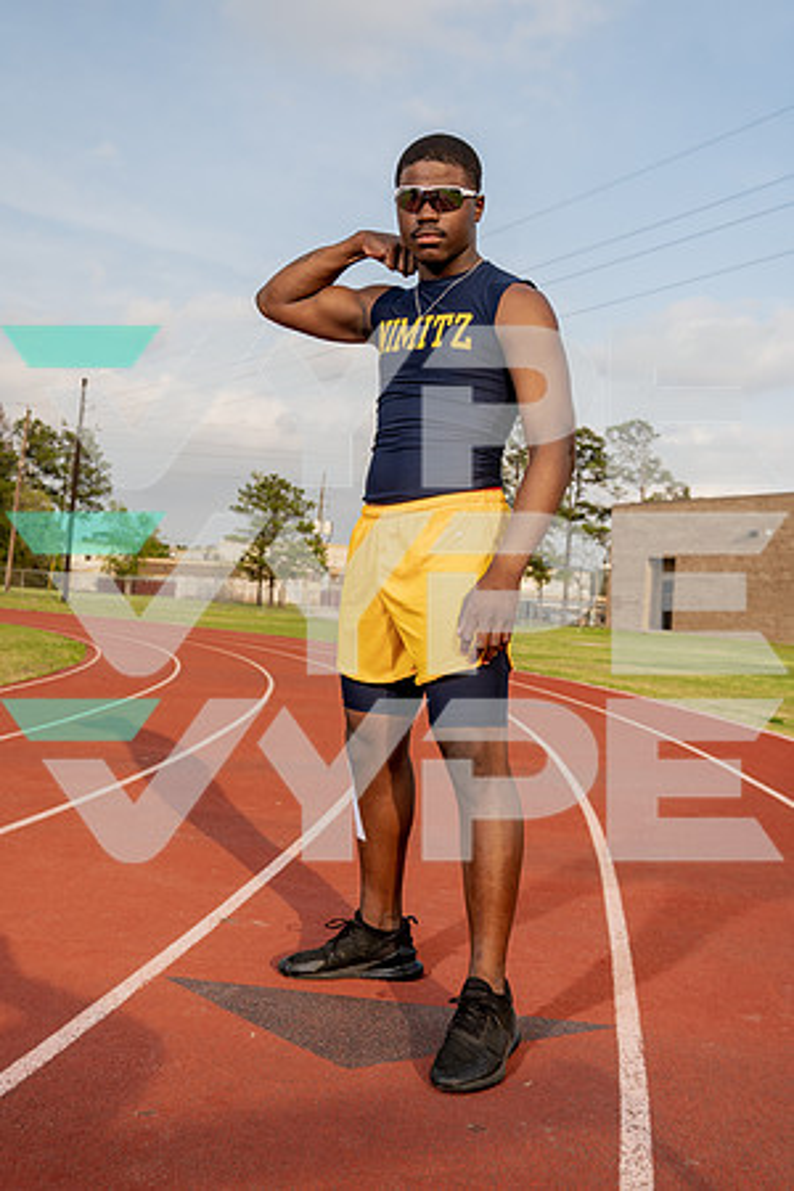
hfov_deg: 38.9
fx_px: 1125
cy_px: 596
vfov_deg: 55.8
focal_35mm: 34
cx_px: 397
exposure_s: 1/250
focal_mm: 34
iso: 100
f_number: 5
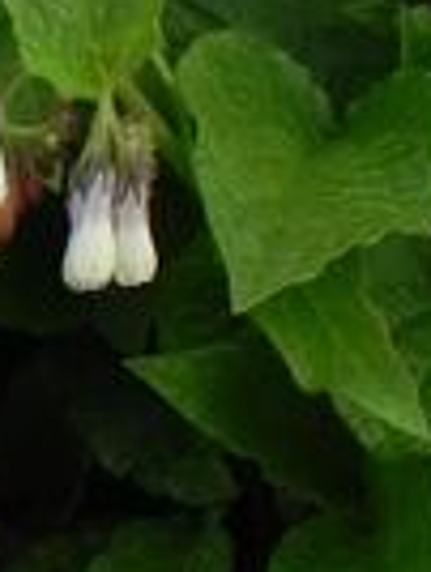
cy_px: -572
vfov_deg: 3.1
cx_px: 606
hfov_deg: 2.4
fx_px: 10359
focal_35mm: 626
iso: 160
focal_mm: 18.8
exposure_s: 1/160
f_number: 4.5
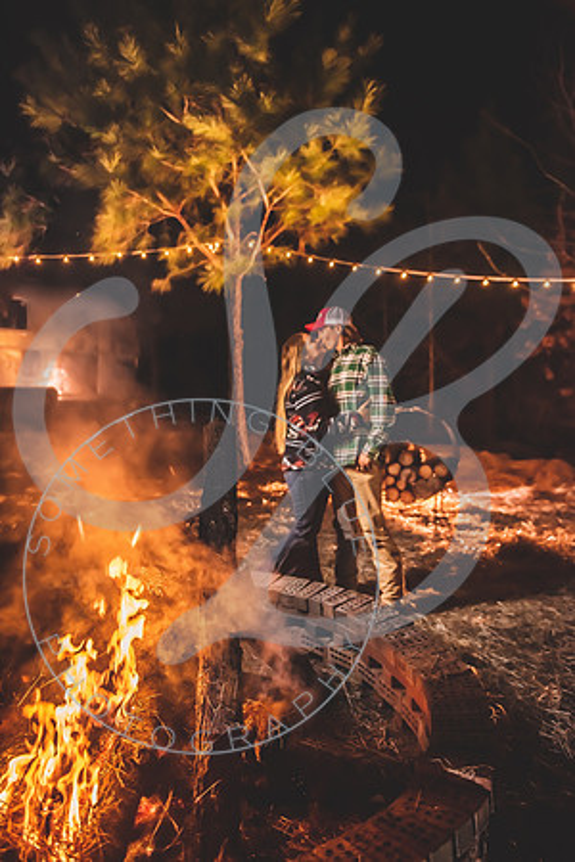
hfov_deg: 47.9
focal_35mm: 27
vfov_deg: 67.4
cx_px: 288
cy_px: 431
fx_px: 647
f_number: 2.8
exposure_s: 1/125
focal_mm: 27
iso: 1000
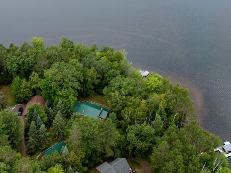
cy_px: 10
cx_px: 94
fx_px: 360
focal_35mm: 54
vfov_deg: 26.0
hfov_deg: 35.4
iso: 130
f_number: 2.8
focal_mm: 12.29
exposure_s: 1/1000
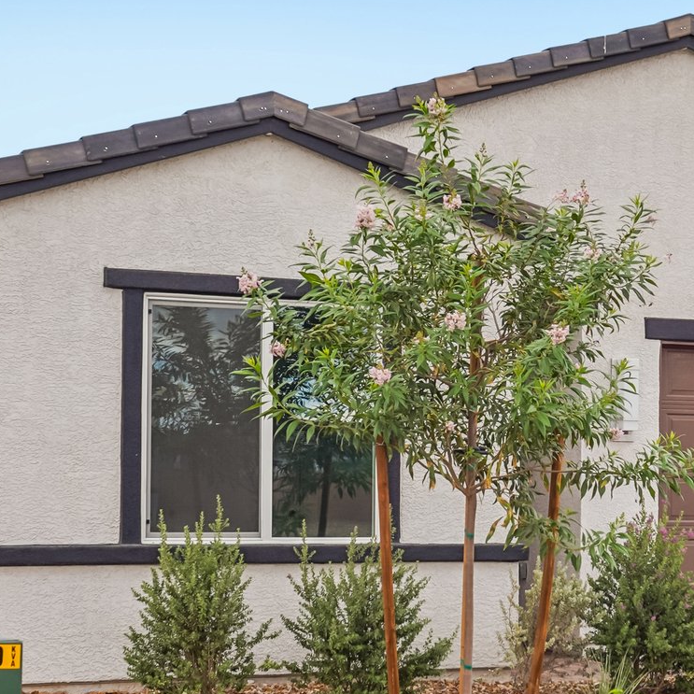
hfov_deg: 20.9
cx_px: 531
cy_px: 379
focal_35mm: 82
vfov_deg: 21.1
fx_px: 1860
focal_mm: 35
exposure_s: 1/100
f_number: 8
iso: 100
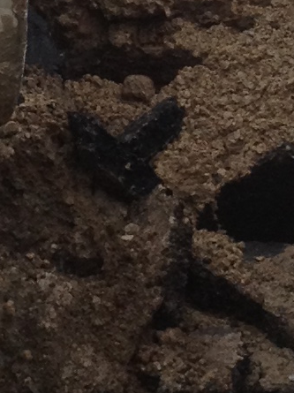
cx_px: 145
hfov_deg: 5.8
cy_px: 9
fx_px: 2915
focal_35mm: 257
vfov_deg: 7.7
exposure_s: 1/349
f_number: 2.4
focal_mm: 4.28
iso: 50
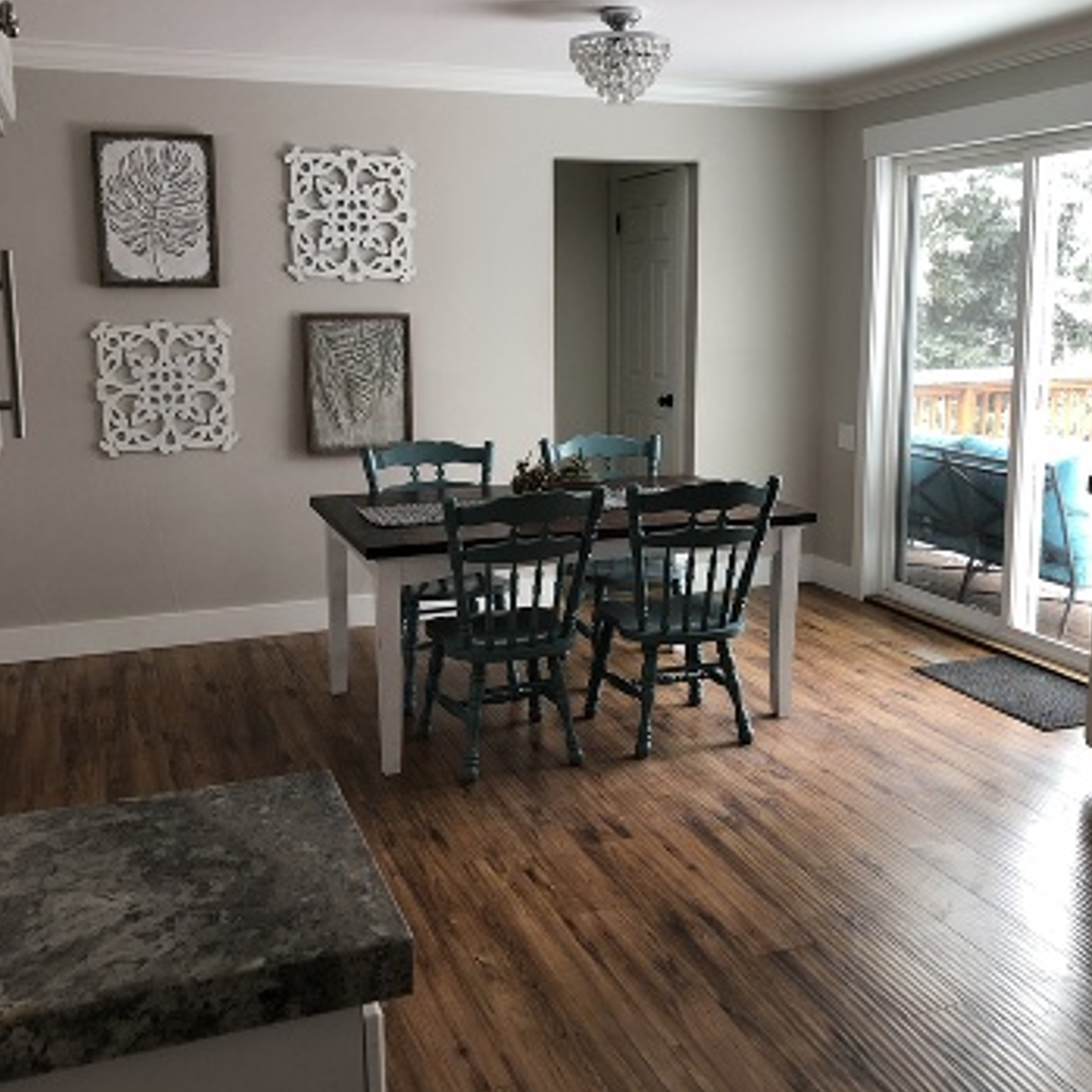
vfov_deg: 48.4
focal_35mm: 34
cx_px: 551
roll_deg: +0.1
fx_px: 1213
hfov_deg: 48.5
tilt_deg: -10.7
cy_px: 513
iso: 25
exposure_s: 1/40
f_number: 1.8
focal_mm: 4
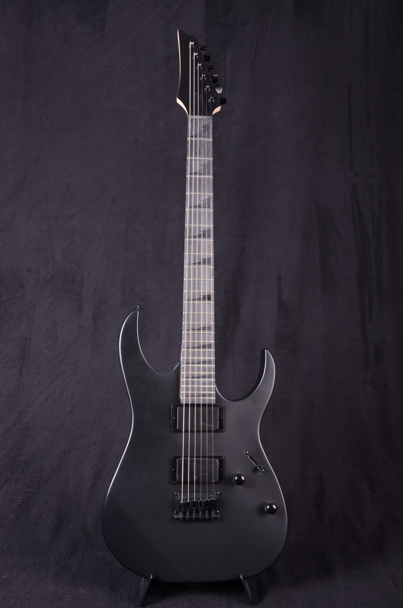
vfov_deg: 46.5
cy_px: 304
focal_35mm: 42
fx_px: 708
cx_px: 202
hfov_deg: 31.8
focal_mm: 28
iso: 200
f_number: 9
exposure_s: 1/200
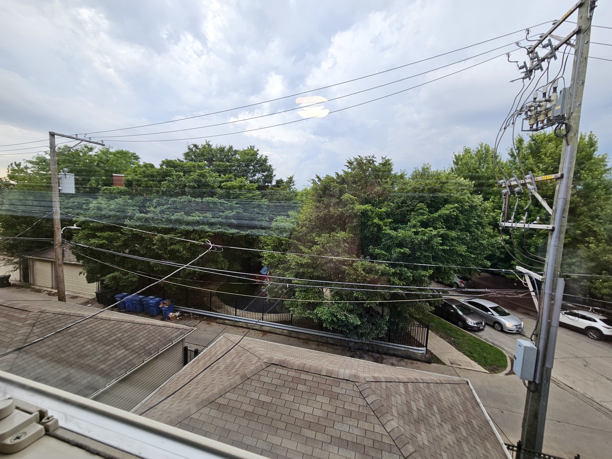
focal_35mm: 13
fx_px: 230
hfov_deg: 106.2
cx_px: 306
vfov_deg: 89.9
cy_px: 230
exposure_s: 1/60
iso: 50
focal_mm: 2.2
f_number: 2.2
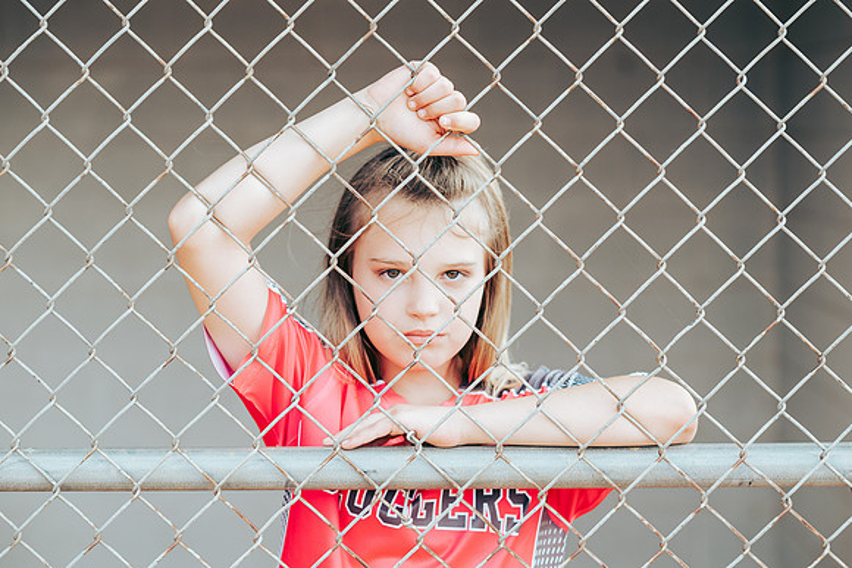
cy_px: 284
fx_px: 2062
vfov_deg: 15.7
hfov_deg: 23.3
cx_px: 429
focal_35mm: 87
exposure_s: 1/500
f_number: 2.8
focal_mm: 85
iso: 160
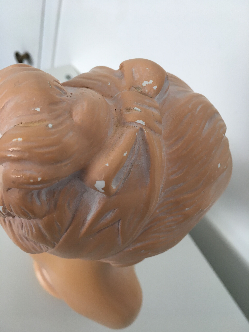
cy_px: 166
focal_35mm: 29
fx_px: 278
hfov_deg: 48.2
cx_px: 124
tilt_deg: -55.4
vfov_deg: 61.7
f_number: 2.2
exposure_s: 1/30
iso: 25
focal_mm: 4.15
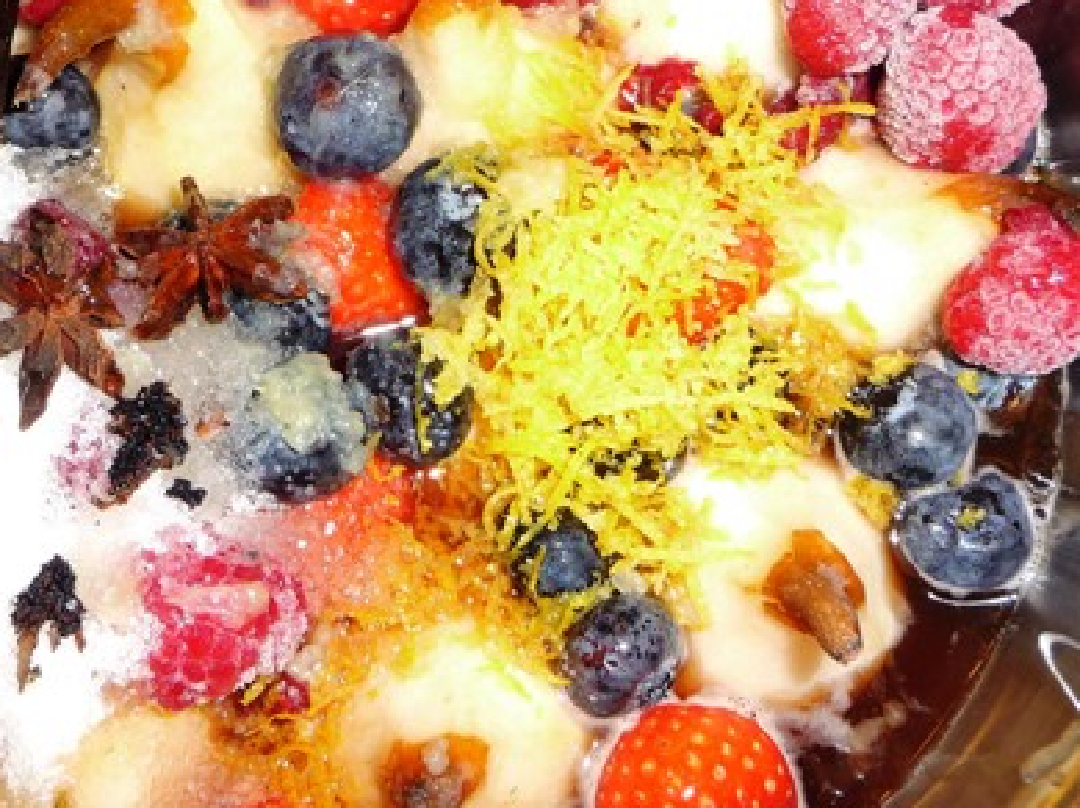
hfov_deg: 40.7
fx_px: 1434
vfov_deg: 31.3
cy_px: 277
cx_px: 349
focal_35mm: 46
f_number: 3.3
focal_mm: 4.7
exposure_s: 1/30
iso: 100
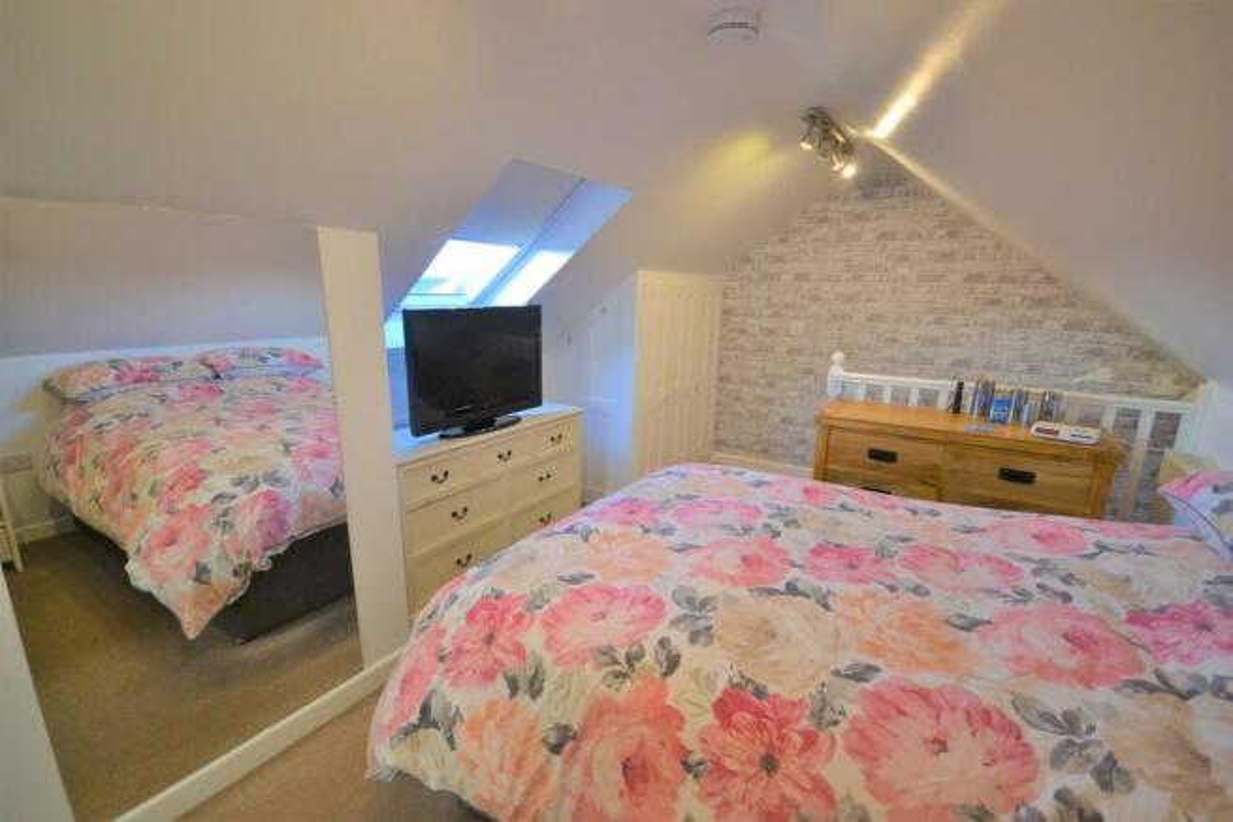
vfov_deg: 77.4
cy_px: 411
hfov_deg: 100.4
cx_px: 616
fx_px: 514
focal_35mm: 15
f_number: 4
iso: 500
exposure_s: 1/60
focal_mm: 10
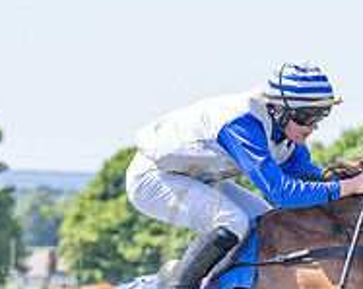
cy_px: 295
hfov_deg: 5.4
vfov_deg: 4.3
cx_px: 331
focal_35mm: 357
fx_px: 3829
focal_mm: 70
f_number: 2.8
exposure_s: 1/1600
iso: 200
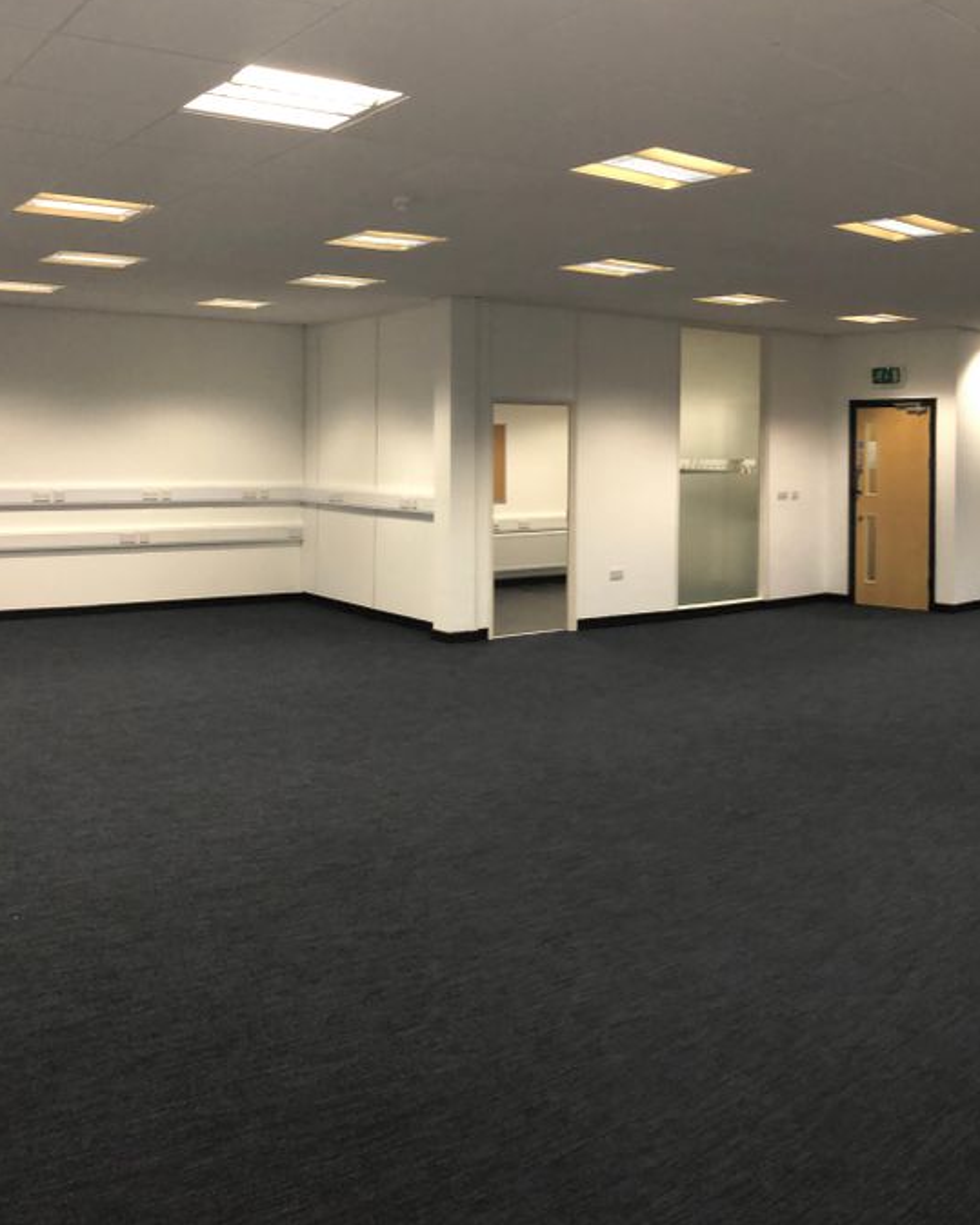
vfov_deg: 41.1
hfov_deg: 32.2
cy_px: 528
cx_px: 829
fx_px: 1632
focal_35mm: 45
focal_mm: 3.99
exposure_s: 1/100
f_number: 1.8
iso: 200
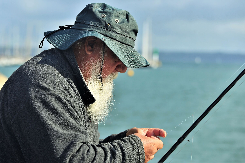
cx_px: 122
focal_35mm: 120
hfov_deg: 17.1
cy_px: 82
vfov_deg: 11.4
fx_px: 817
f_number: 6.3
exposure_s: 1/800
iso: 200
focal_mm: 120
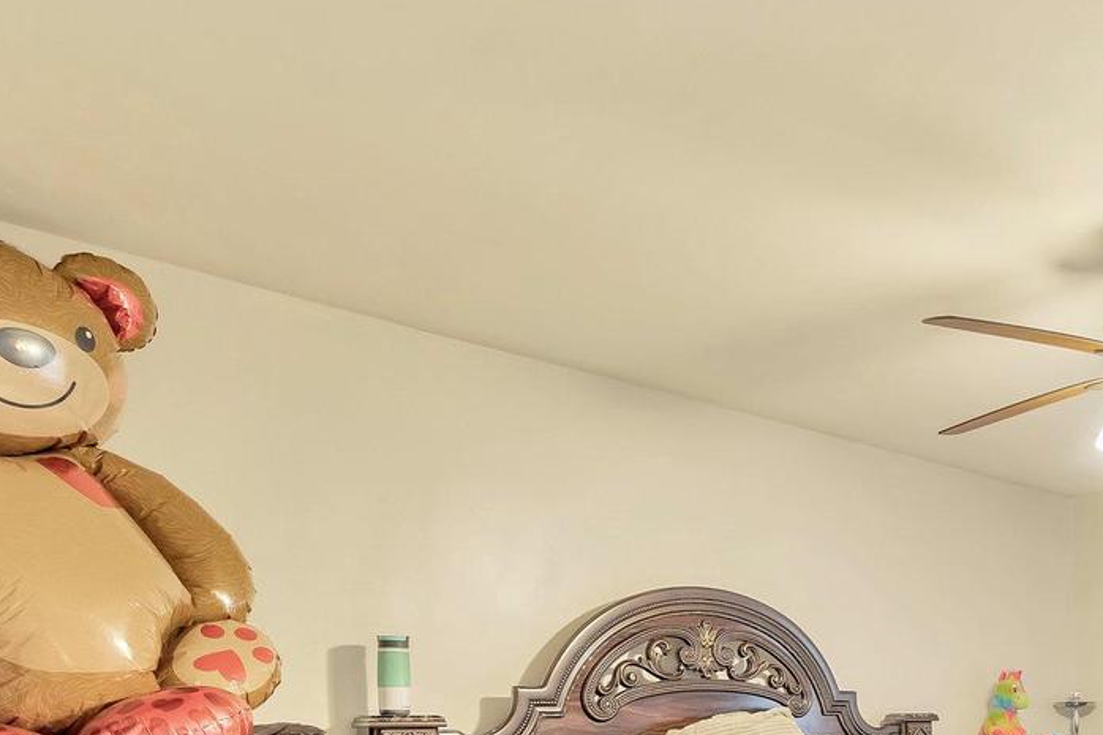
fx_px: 1011
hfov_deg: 49.4
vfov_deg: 35.9
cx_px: 1038
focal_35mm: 33
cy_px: 743
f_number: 7.1
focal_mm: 16
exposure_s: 1/6
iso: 1250
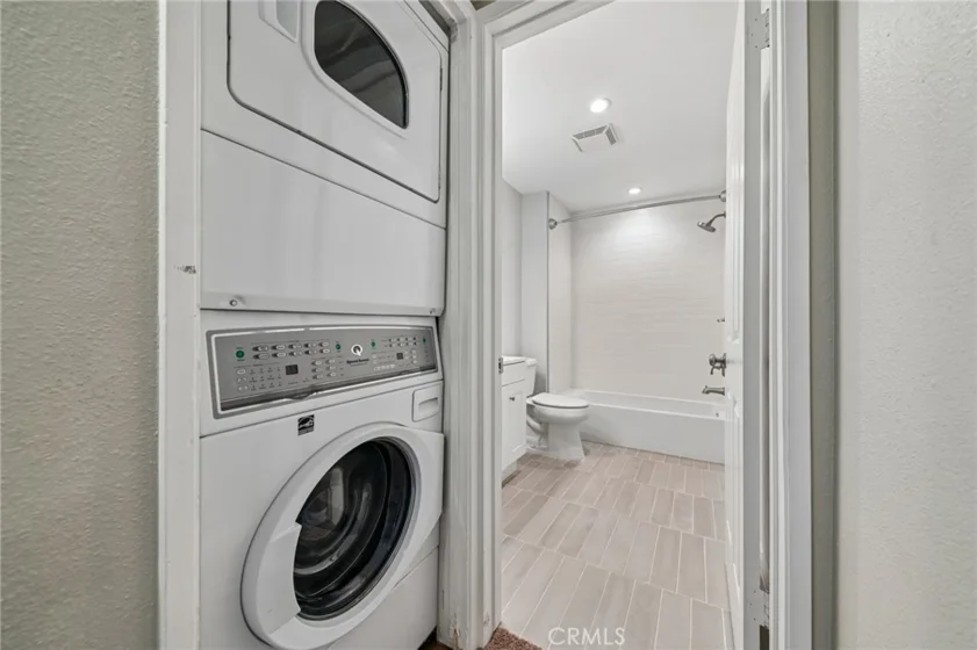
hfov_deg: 108.3
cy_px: 325
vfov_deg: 85.4
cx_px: 488
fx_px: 353
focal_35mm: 13
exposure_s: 1/6
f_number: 8
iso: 250
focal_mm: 13
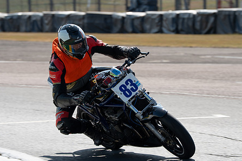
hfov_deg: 7.2
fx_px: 1929
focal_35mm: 287
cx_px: 123
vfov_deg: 4.8
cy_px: 85
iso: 125
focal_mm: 200
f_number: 6.3
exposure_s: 1/500
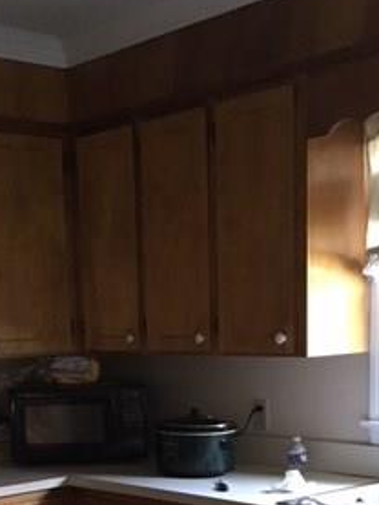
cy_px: 501
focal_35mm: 67
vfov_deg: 27.4
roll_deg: +2.2
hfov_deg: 21.9
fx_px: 977
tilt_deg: -10.5
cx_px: 149
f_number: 2.2
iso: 80
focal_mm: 4.15
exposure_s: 1/4
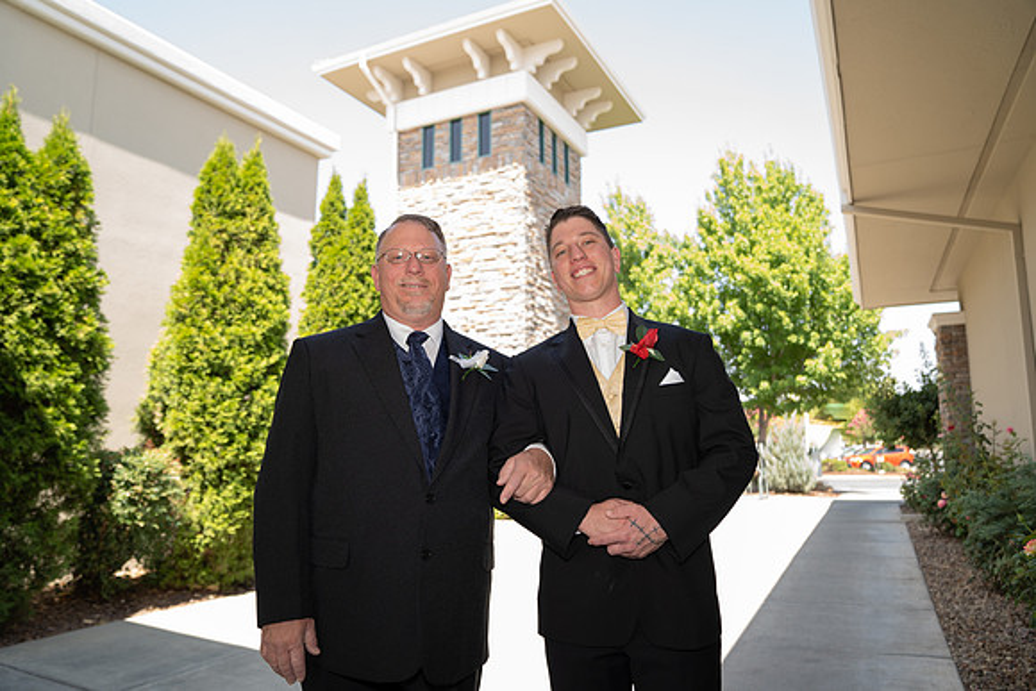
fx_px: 691
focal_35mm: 24
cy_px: 346
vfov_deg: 53.2
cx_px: 518
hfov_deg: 73.7
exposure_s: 1/200
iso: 160
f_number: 2.8
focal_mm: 24
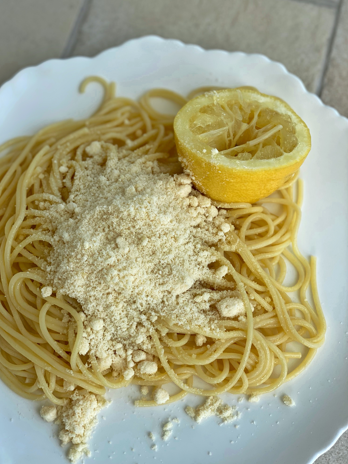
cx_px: 171
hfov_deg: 27.5
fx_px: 710
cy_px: 232
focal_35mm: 53
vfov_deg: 36.2
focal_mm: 6
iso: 20
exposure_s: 1/304
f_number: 2
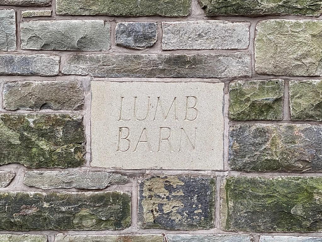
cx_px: 161
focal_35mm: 26
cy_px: 121
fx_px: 242
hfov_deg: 67.3
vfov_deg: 53.1
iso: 125
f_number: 1.8
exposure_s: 1/60
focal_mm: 4.25
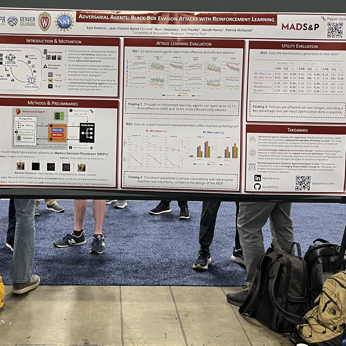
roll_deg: -0.5
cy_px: 117
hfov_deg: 34.4
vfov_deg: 34.4
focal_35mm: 49
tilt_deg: -1.8
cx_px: 124
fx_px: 554
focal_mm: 5.1
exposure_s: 1/60
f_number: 1.6
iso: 80
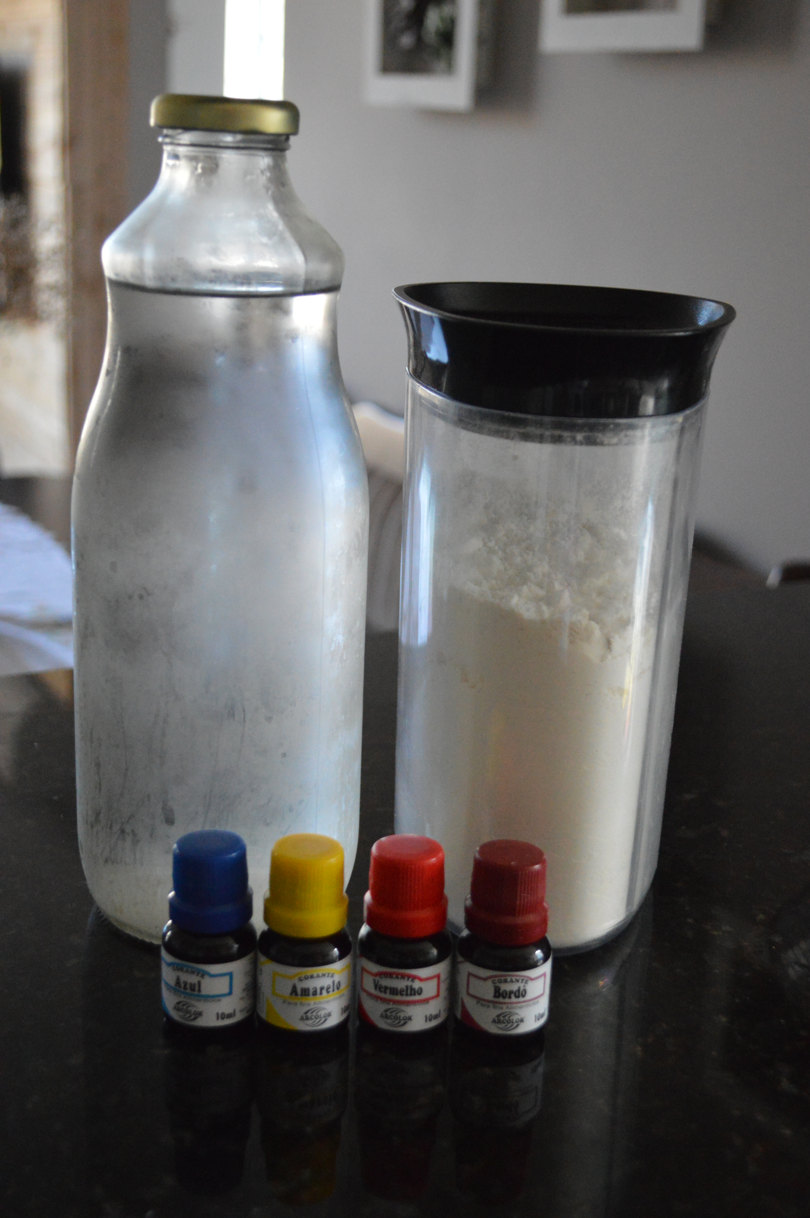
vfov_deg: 41.1
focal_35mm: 48
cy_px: 609
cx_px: 405
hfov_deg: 28.0
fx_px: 1623
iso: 3200
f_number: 4.8
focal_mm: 32
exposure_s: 1/250
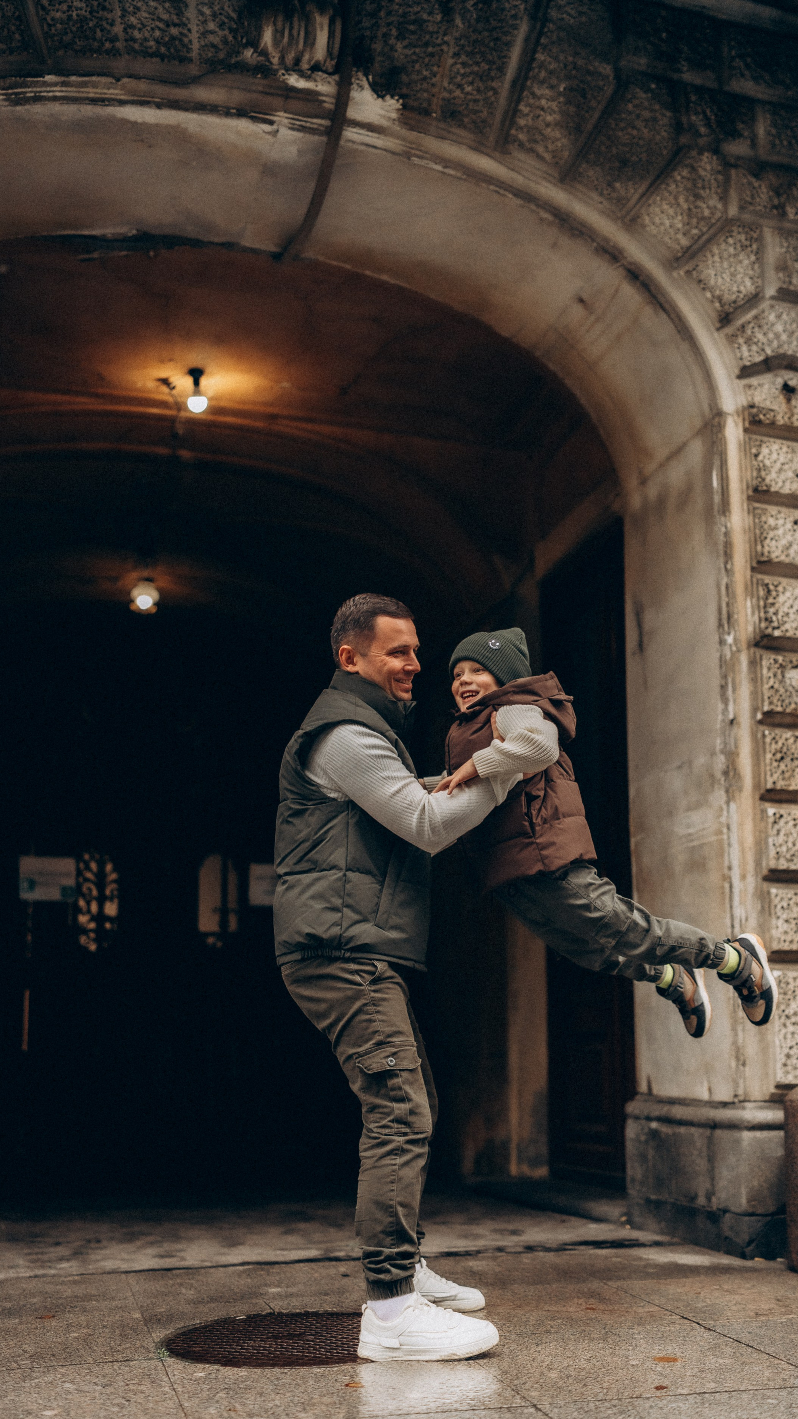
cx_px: 480
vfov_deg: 50.5
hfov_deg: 29.6
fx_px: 1505
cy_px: 737
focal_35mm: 40
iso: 800
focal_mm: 35
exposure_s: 1/3200
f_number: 1.4
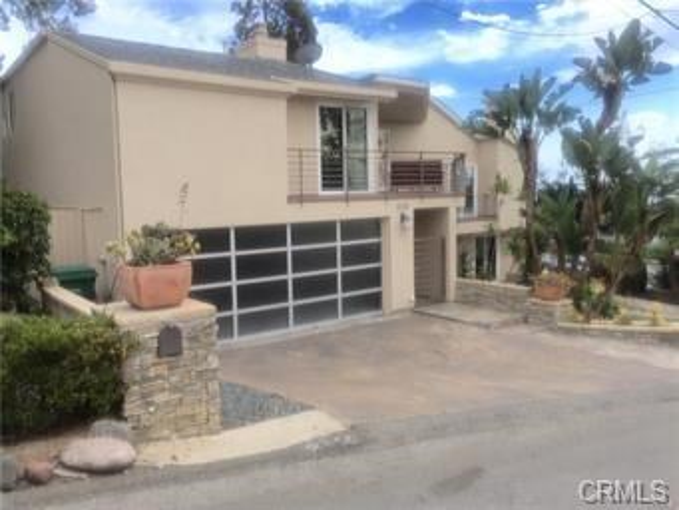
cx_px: 340
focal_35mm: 29
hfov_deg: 61.6
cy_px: 255
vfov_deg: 48.3
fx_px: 569
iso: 32
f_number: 2.2
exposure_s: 1/879
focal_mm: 4.15
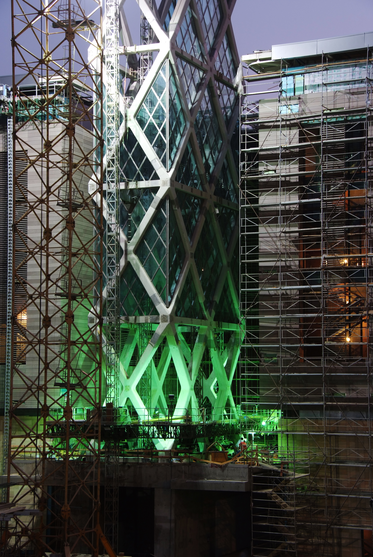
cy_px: 278
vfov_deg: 26.0
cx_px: 186
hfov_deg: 17.5
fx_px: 1209
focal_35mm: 78
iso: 200
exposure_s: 1
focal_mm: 52
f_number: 8
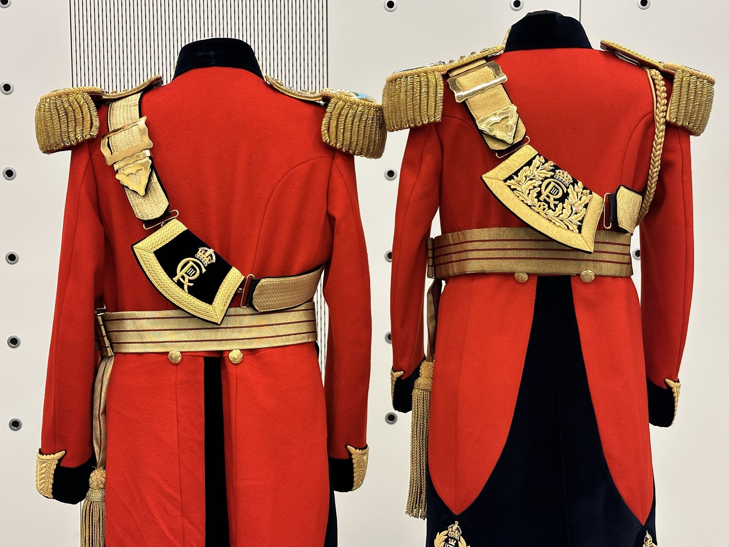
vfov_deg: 30.3
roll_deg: -0.2
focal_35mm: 48
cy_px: 274
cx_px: 364
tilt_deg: -4.0
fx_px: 1011
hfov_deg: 39.7
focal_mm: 6.86
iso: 160
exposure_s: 1/60
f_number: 1.78
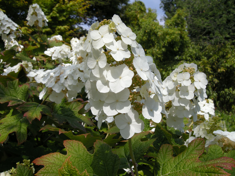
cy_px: 88
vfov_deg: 40.7
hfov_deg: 52.6
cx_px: 118
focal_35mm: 35
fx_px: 238
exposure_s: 1/258
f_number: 6.1
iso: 64
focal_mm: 7.5
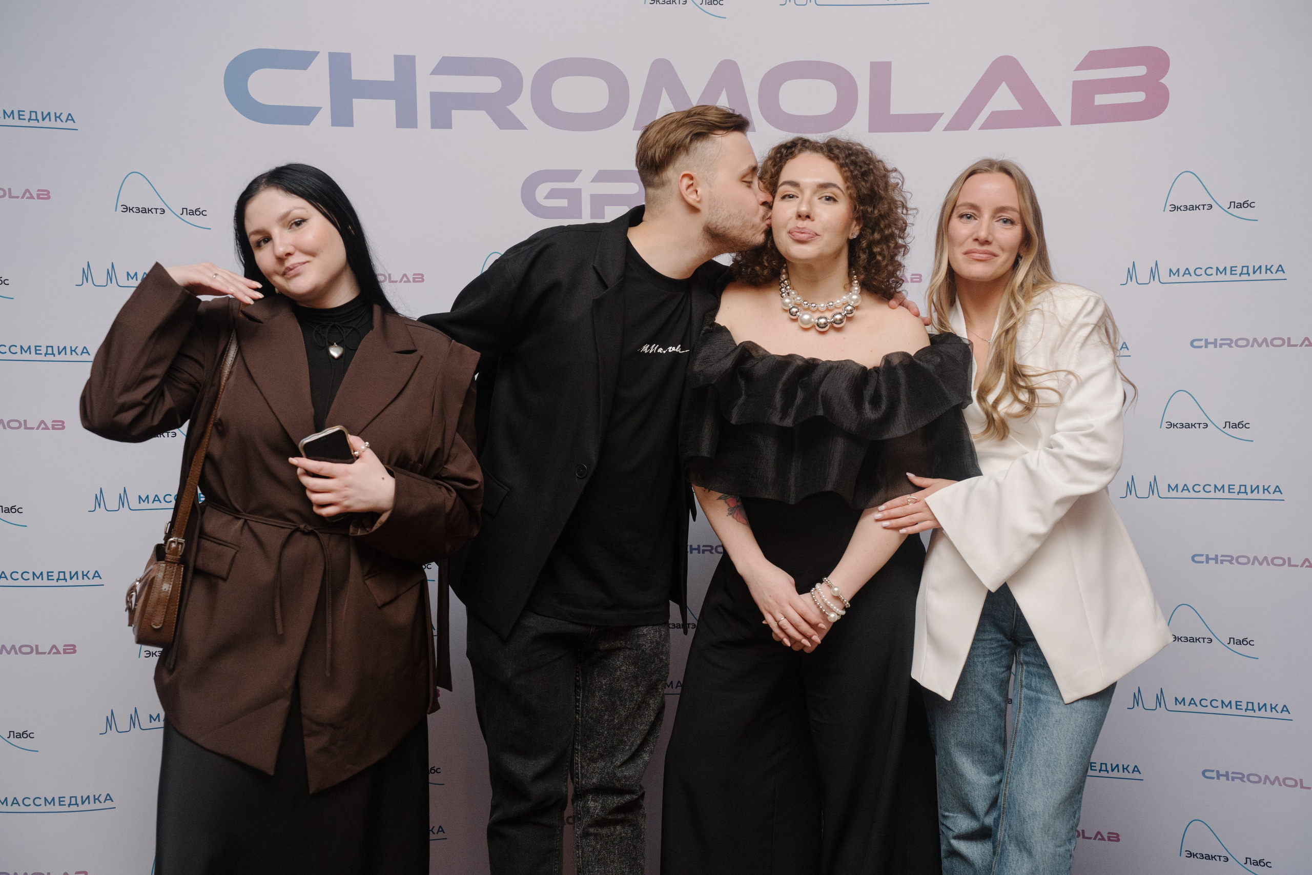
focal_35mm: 53
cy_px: 438
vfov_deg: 25.5
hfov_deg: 37.5
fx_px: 1932
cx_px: 656
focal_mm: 53
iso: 1250
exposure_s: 1/160
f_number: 4
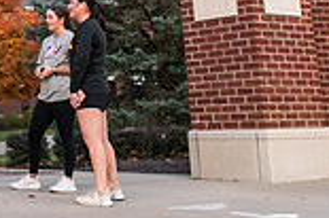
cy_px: -94
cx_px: -112
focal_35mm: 90
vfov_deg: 14.3
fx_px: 822
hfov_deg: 20.5
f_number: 4
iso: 1600
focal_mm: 24
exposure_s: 1/200
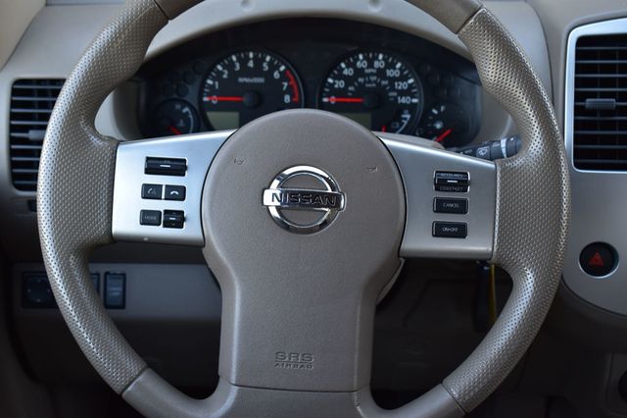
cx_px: 314
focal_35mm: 57
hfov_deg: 35.1
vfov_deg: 23.8
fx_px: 992
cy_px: 209
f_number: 7.1
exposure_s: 1/30
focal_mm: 38
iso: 400
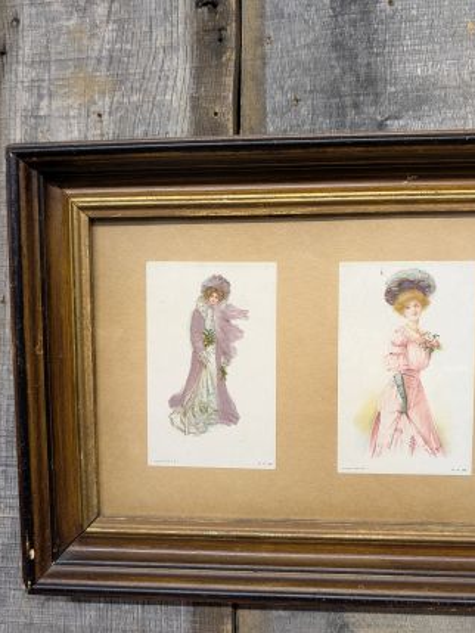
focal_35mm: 28
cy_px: 320
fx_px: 512
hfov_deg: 49.8
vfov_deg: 63.4
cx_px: 245
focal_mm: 6.9
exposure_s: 1/120
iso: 720
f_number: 1.68
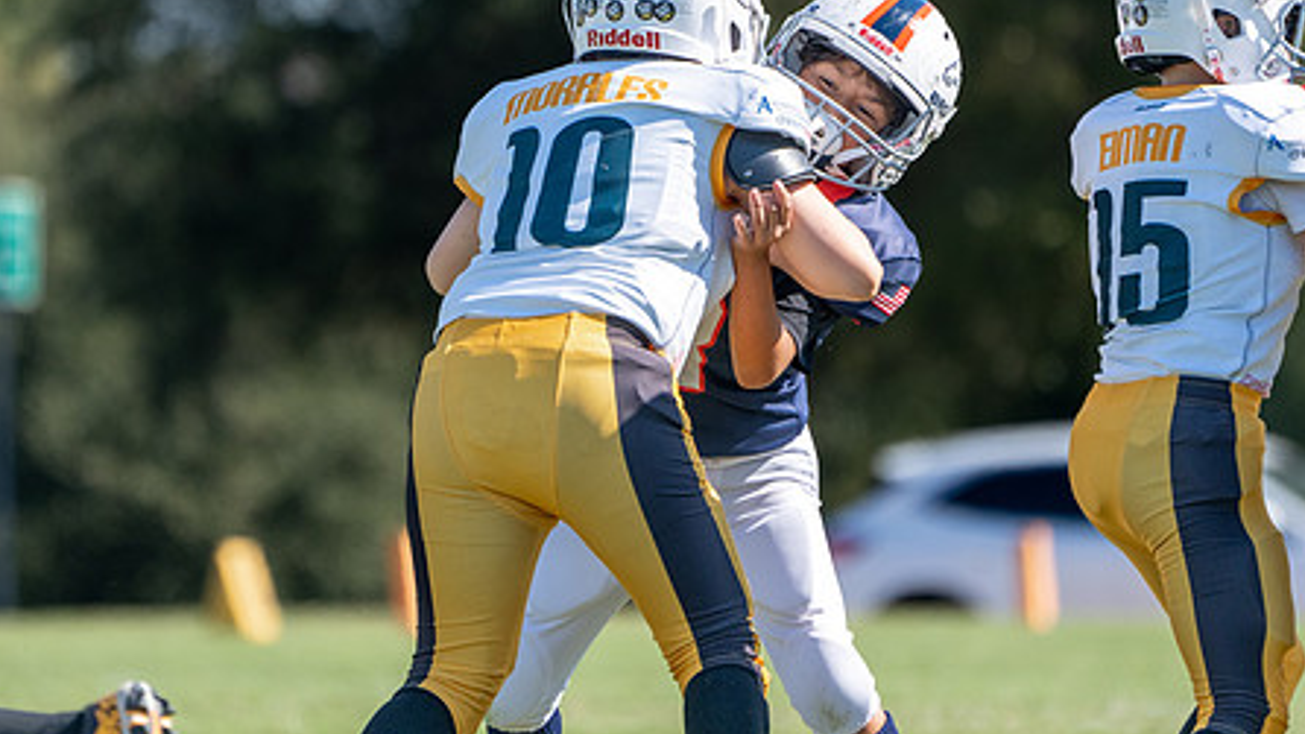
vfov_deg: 1.6
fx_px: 25506
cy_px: 280
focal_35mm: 737
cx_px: 600
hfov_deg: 2.9
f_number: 5.6
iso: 250
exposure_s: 1/1000
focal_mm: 400
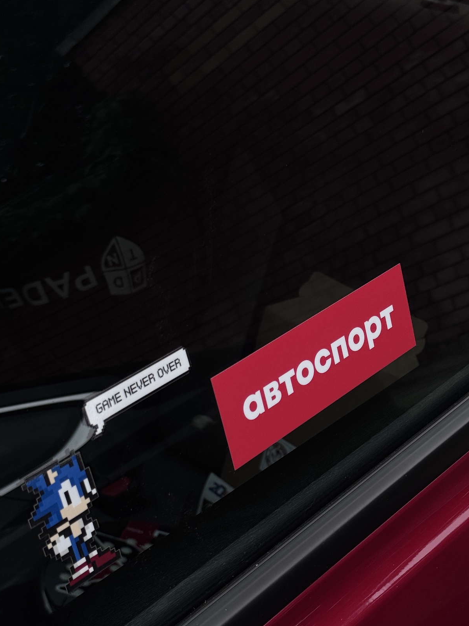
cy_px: 359
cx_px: 270
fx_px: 1156
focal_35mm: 64
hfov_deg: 22.9
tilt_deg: -31.2
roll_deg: -2.7
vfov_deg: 30.2
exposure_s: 1/1637
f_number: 1.78
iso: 64
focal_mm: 6.76
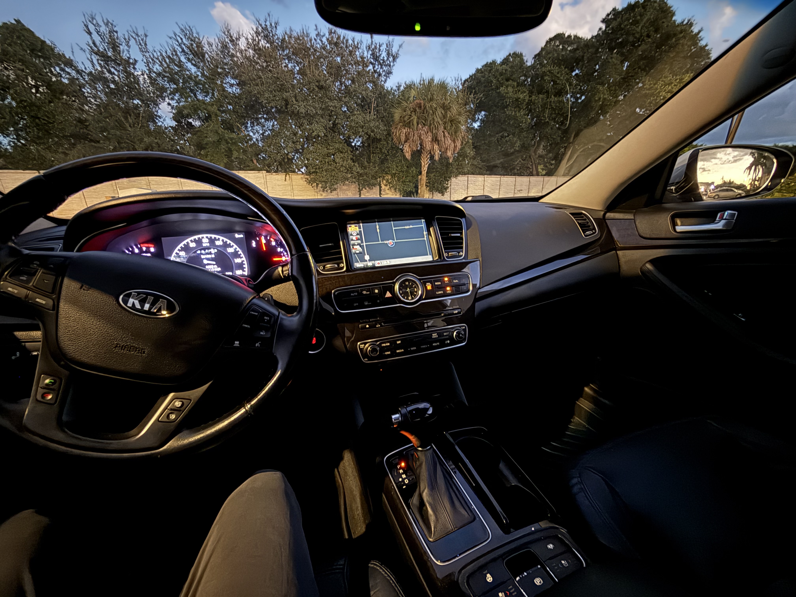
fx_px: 322
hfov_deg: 102.1
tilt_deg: -17.9
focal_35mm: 14
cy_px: 298
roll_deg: +0.5
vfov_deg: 85.7
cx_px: 398
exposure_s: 1/8
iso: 1250
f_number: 2.2
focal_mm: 2.22
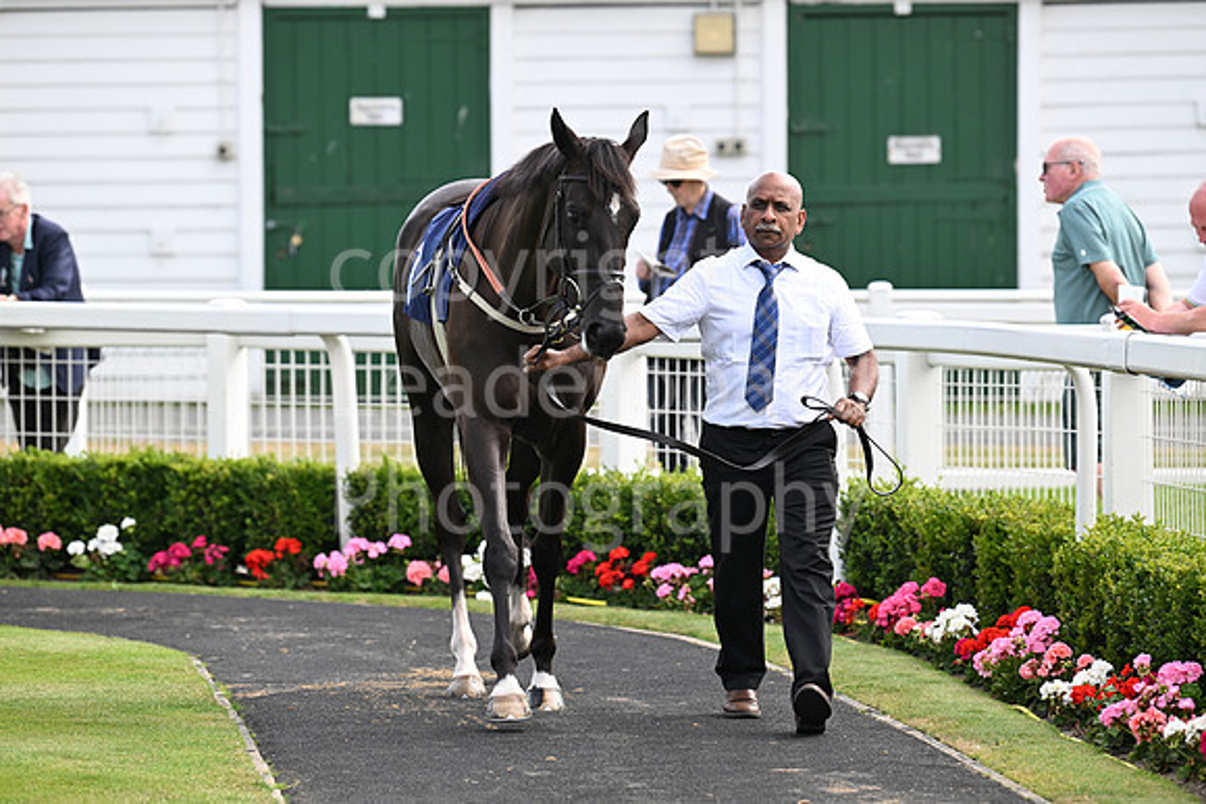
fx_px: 6701
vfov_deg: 6.9
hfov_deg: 10.3
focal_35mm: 200
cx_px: 603
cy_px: 402
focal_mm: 200
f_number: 4.5
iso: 400
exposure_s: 1/1000
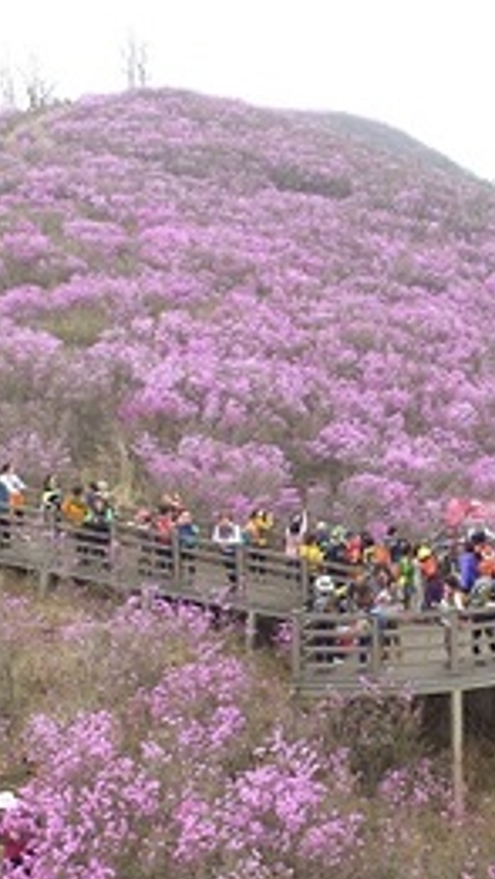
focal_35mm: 41
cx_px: 498
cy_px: 552
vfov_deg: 48.9
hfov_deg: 27.3
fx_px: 956
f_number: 2.8
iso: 100
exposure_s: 1/260
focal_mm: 3.61
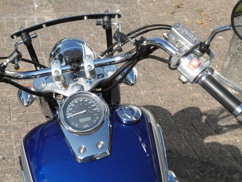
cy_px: 102
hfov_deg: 32.6
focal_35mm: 59
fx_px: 412
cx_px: 91
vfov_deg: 24.8
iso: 800
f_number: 8
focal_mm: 8.2
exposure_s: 1/1300
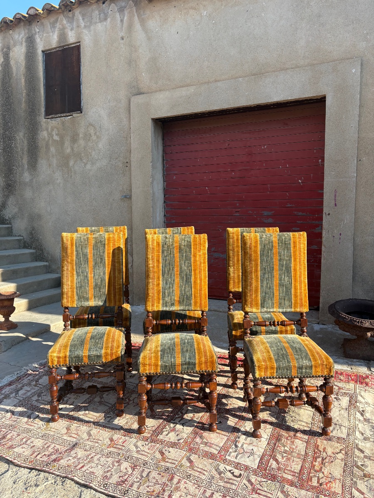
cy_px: 249
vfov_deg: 67.3
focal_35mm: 26
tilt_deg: -5.3
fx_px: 375
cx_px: 187
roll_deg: -0.1
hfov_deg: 53.1
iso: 50
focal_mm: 5.96
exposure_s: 1/945
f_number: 1.6
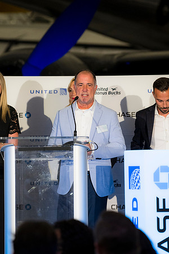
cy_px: 127
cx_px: 84
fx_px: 1584
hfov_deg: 6.1
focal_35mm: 225
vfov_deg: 9.1
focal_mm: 150
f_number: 2.8
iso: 900
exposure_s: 1/160
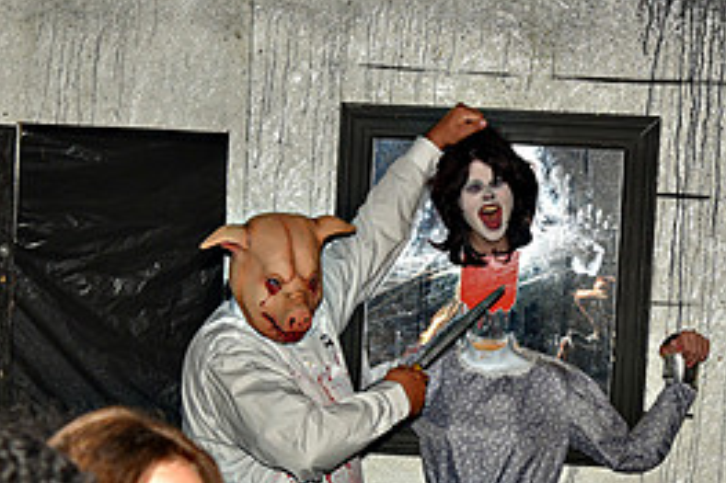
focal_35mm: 106
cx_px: 378
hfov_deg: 19.3
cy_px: 366
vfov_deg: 12.9
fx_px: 2136
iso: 400
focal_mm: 48
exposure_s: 1/60
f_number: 5.6
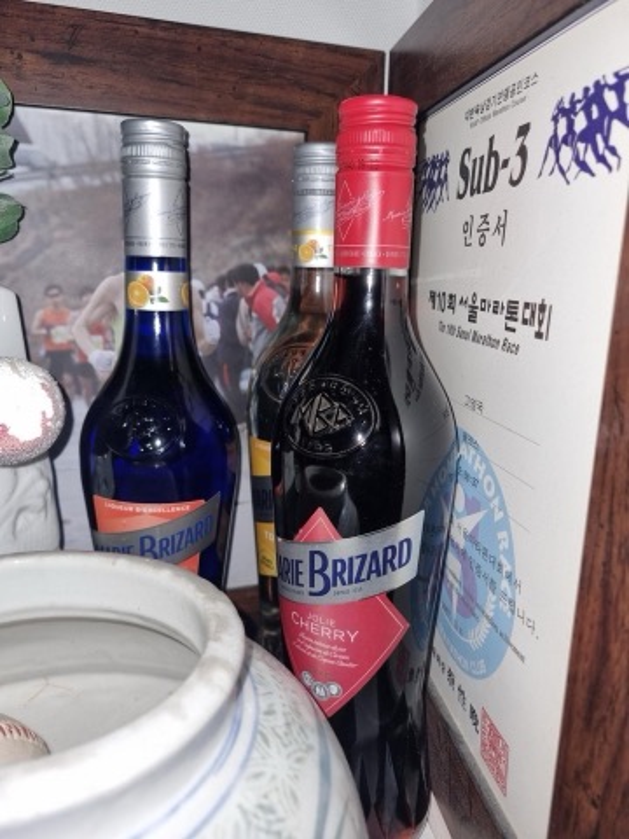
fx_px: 630
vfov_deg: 67.3
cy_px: 420
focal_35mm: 26
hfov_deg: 53.1
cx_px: 314
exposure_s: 1/105
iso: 50
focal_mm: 5.4
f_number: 1.8
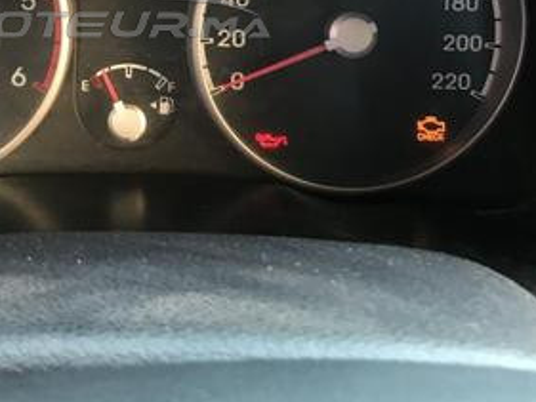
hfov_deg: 29.1
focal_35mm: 65
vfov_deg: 21.8
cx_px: 101
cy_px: -1
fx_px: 1007
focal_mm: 3.99
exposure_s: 1/20
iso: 40
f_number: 1.8
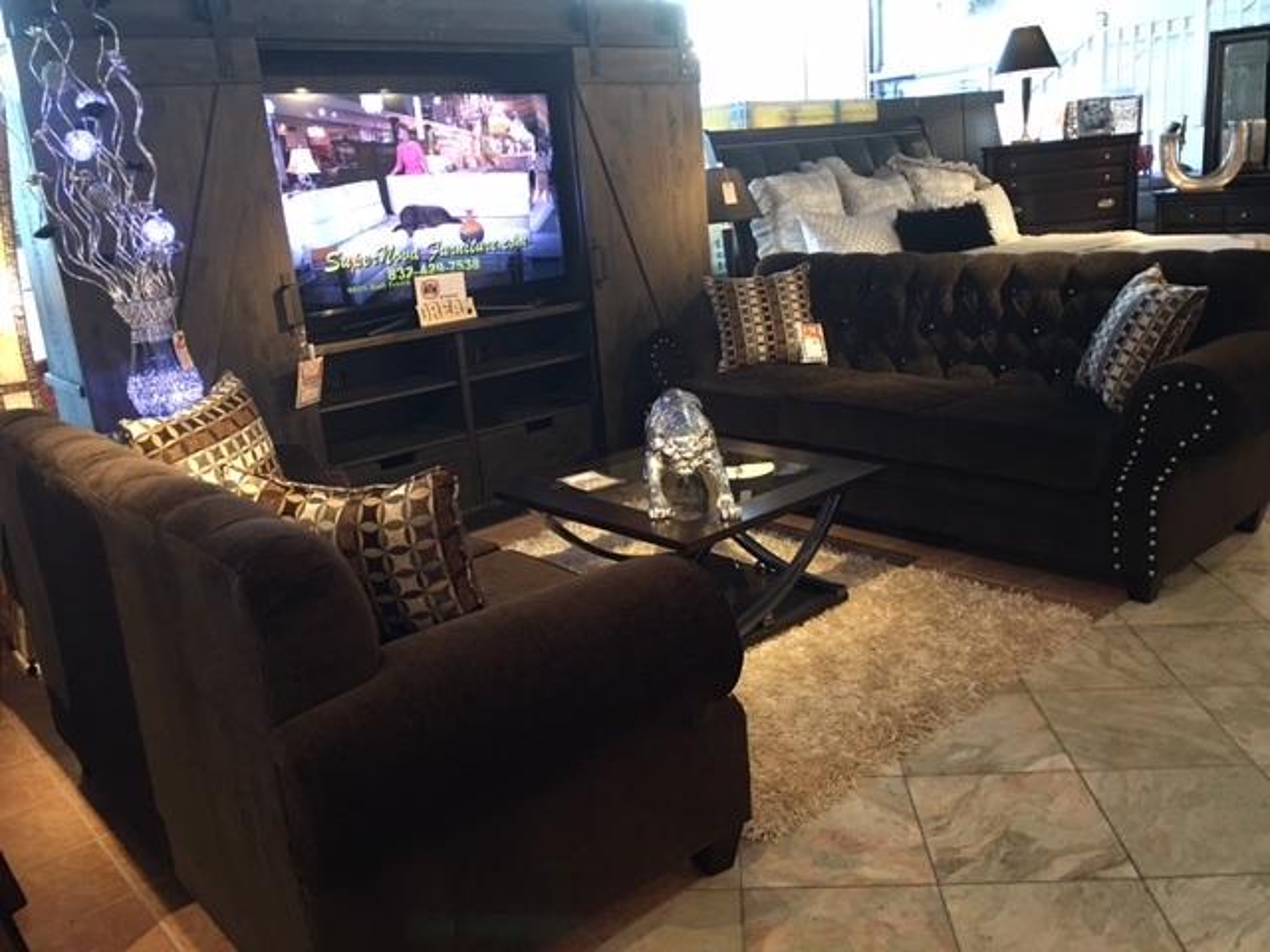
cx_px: 635
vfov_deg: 48.2
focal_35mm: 29
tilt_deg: -13.3
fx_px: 1064
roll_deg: +4.9
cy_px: 476
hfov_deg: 61.7
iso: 80
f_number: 2.2
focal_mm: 4.15
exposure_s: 1/15
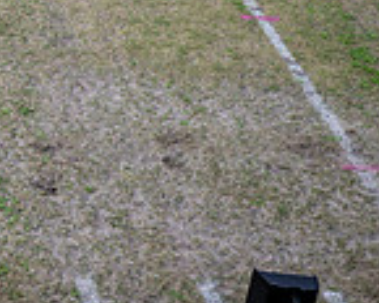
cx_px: -217
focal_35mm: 90
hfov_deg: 18.4
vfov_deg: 15.5
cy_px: -182
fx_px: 1010
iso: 100
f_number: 2.8
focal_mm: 24
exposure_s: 1/1250
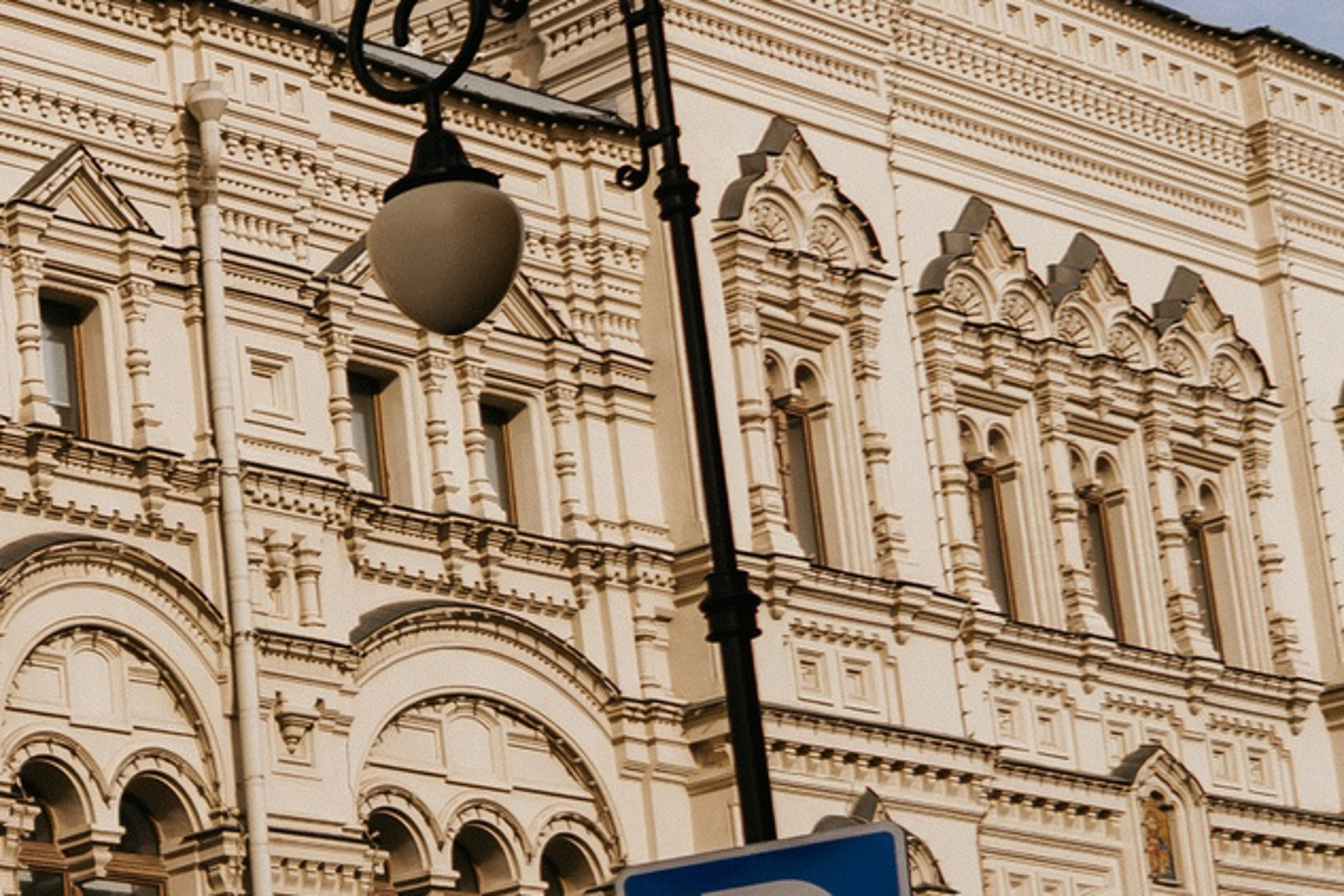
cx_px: -777
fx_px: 3621
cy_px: 852
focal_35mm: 97
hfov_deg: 18.2
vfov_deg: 13.9
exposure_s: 1/500
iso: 100
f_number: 4
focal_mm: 24
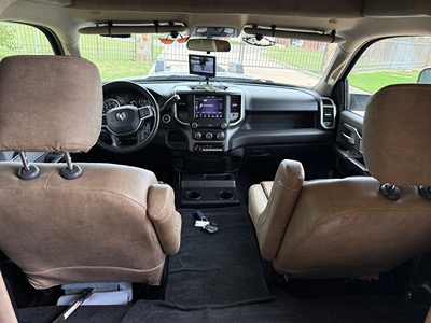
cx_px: 216
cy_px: 162
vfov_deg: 56.8
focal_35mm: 24
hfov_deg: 71.6
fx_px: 299
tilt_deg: -21.9
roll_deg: -4.9
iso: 160
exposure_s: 1/238
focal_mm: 6.76
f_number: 1.78
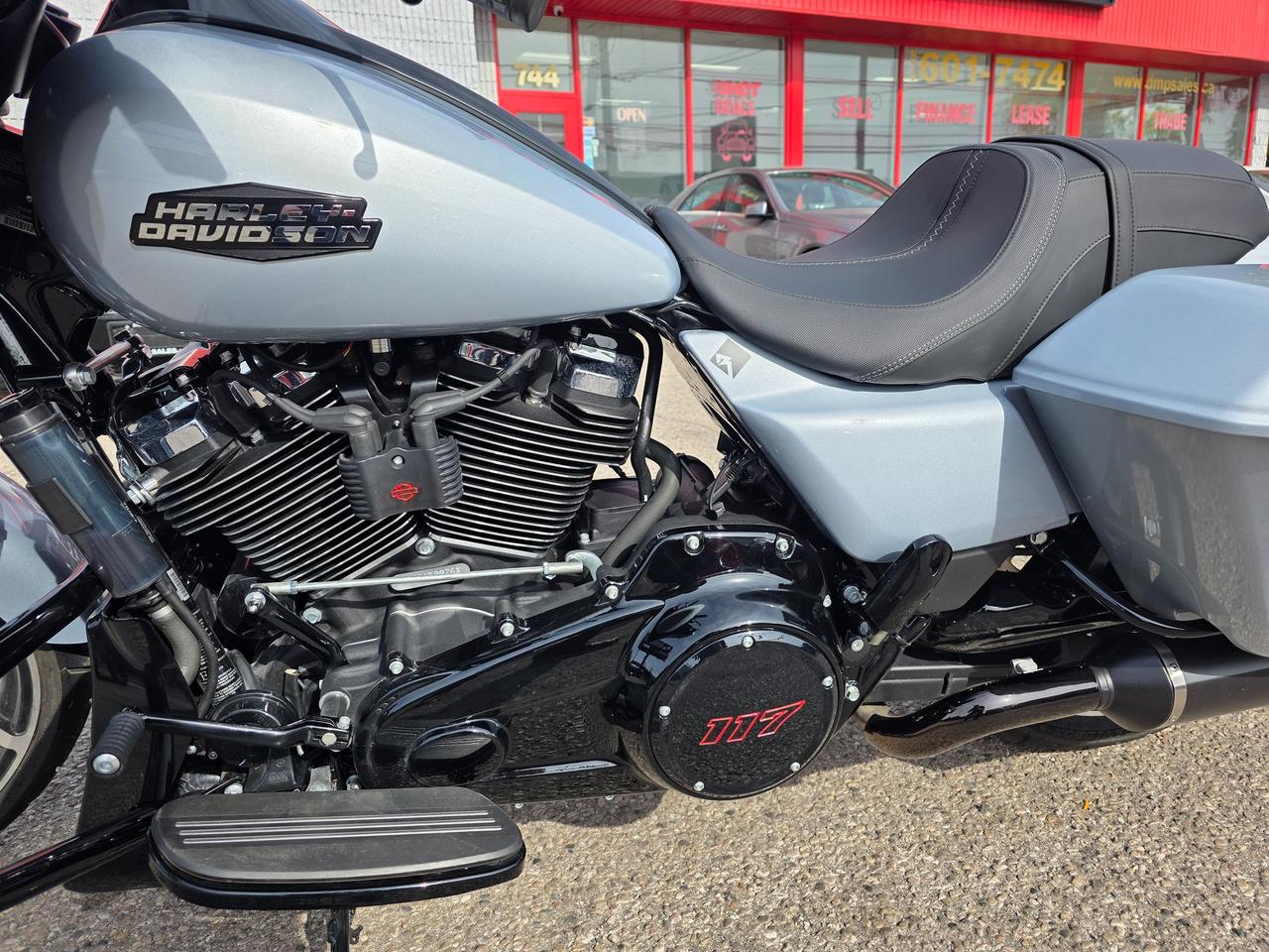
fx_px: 843
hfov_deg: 73.9
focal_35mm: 23
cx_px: 634
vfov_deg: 58.9
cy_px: 476
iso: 80
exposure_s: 1/5778
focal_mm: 6.3
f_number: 1.7
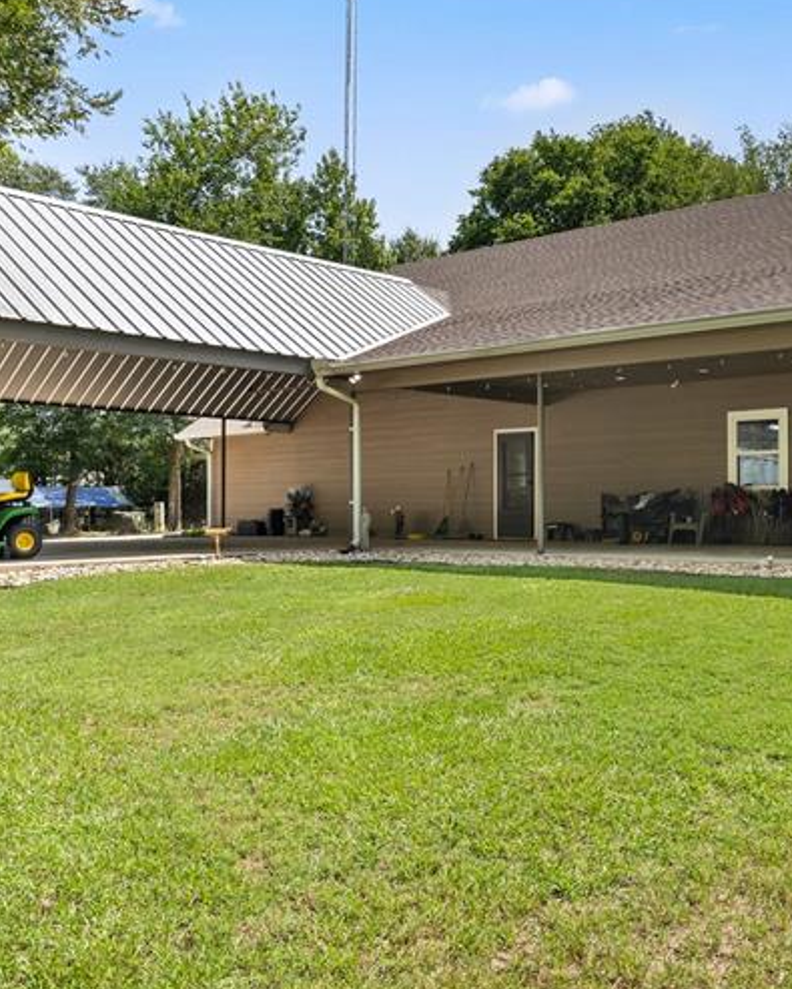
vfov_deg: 49.1
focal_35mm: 37
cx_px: 571
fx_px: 1083
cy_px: 493
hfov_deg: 39.3
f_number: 10
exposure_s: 1/60
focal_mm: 19
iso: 400
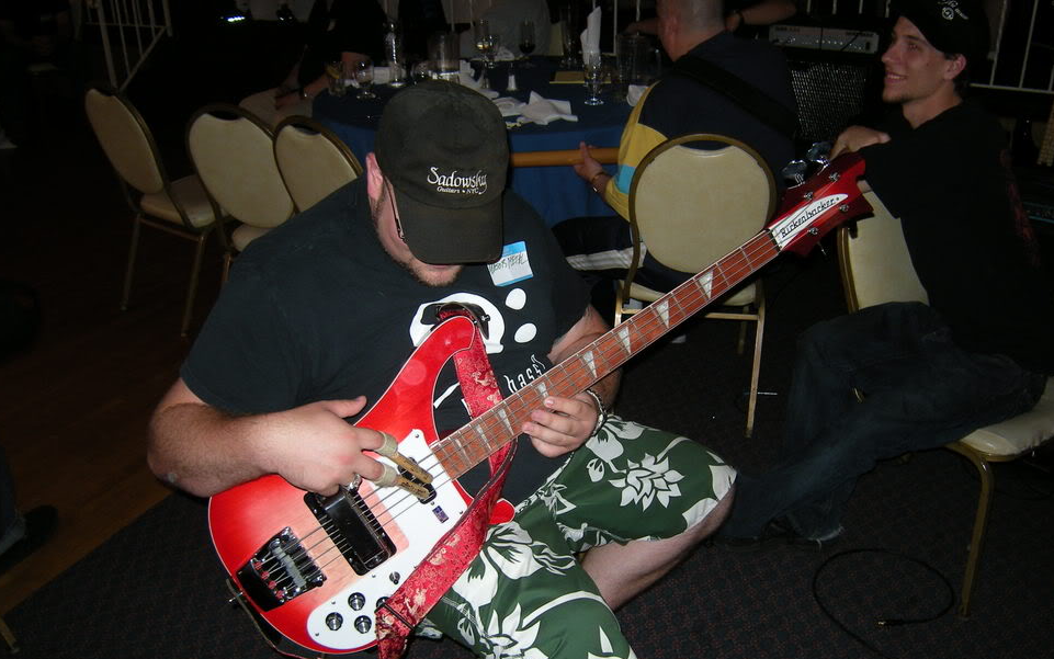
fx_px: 1006
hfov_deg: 55.3
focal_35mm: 35
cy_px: 377
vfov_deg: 36.2
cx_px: 532
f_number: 2.9
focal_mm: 5.3
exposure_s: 1/60
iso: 77
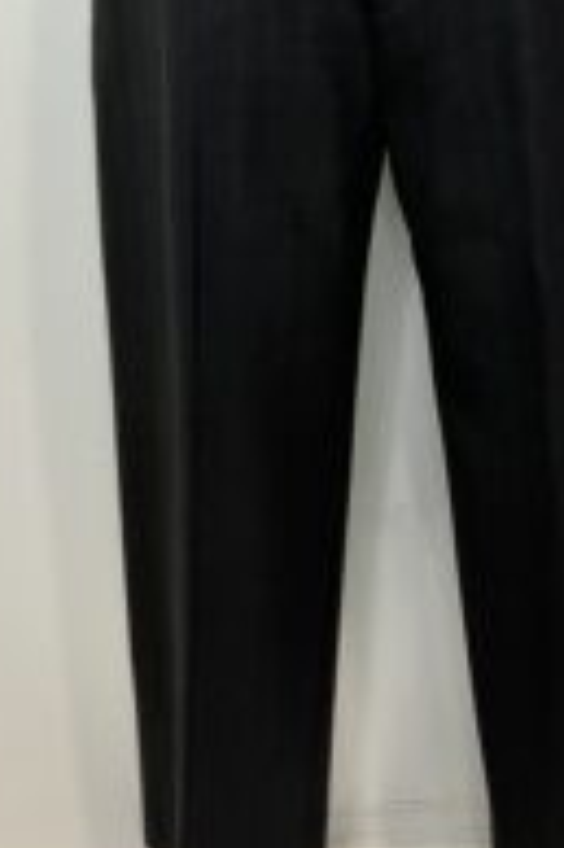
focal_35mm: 60
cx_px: 380
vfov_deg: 32.8
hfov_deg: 22.5
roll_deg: +2.9
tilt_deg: -23.2
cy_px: 223
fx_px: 1412
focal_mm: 3.99
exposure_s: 1/50
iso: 160
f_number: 1.8
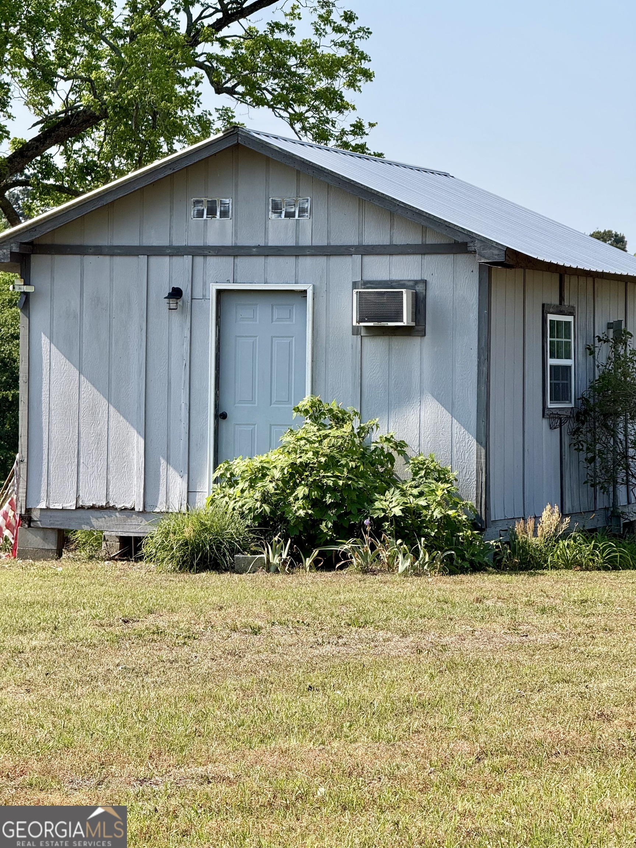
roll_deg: -0.7
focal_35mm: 120
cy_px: 424
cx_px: 318
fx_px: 2940
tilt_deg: +0.0
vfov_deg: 16.4
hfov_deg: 12.3
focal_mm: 15.66
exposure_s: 1/1018
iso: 50
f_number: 2.8
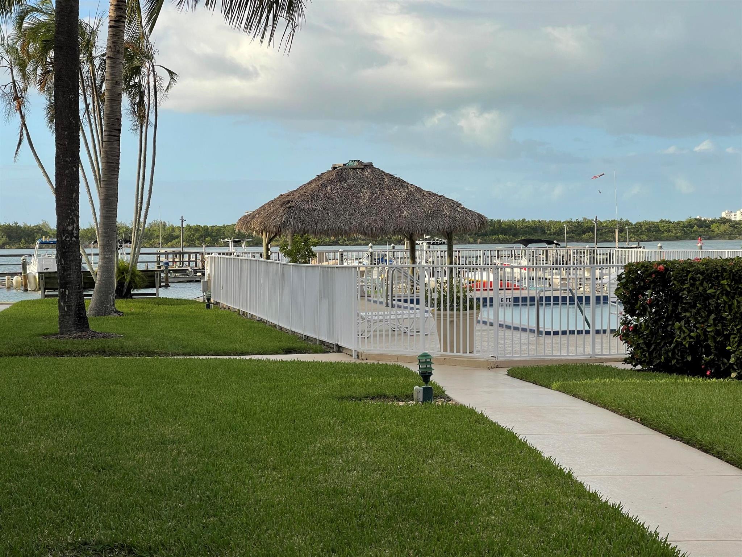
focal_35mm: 64
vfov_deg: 22.9
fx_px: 1372
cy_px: 278
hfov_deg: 30.3
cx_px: 371
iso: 20
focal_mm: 7.5
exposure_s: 1/585
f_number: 2.2
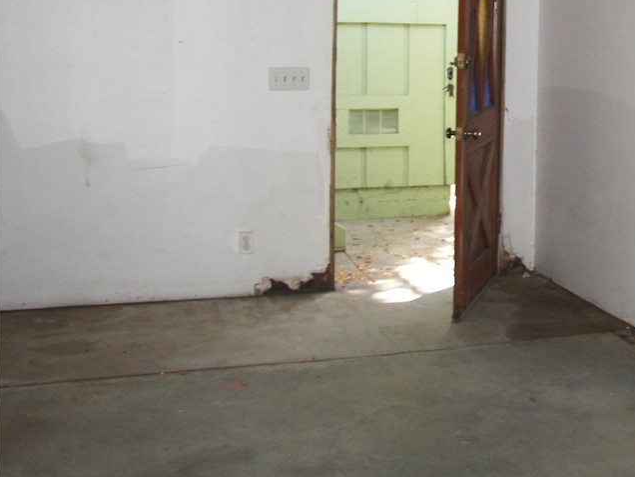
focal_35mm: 58
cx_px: 506
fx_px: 1064
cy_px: 134
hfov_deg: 32.3
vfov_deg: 25.0
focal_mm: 6
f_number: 2.8
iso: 100
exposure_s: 1/30
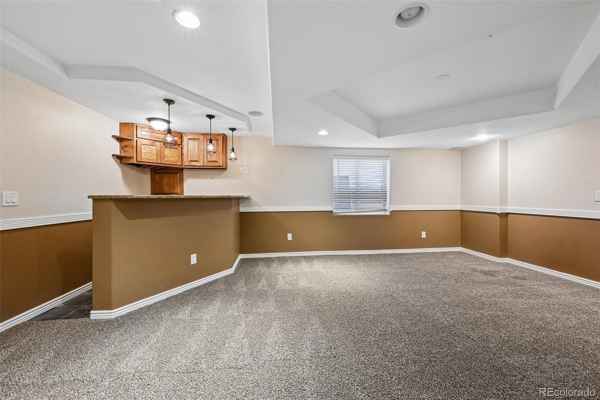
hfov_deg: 104.3
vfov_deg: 81.2
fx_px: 233
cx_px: 300
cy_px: 200
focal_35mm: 14
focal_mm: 14
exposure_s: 1/6
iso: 400
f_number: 10
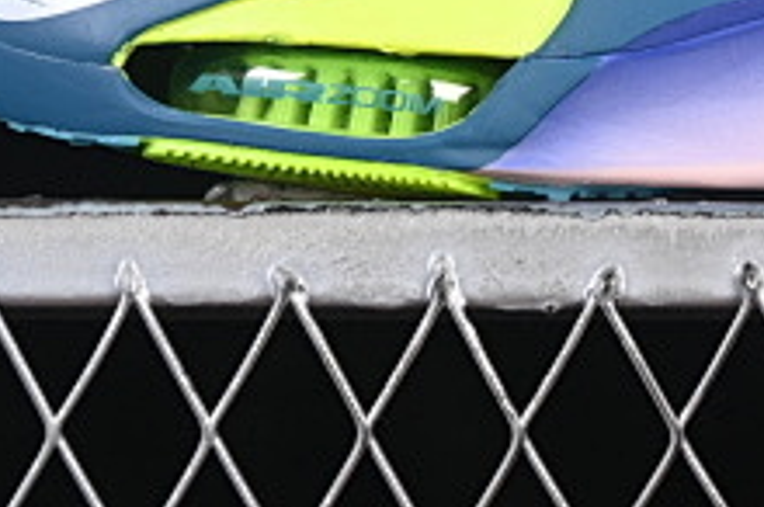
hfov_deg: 7.5
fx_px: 5785
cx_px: 646
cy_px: -373
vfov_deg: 5.0
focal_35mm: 273
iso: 160
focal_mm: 50
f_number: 6.3
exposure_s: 1/60
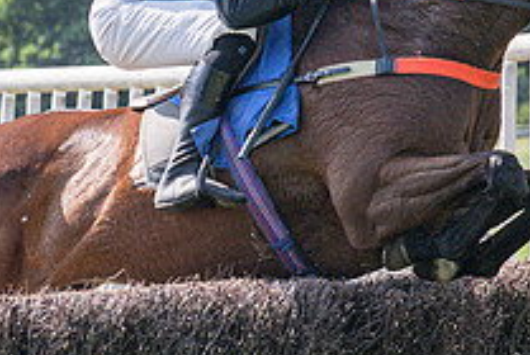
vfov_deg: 3.7
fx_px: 5440
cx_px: 248
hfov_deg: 5.6
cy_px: 127
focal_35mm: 369
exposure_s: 1/3200
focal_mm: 70
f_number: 4
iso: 400
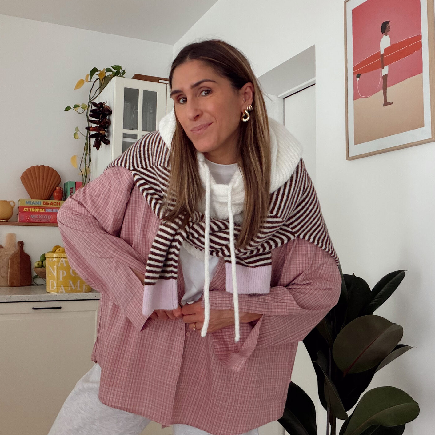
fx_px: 512
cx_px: 220
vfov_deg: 46.0
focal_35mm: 36
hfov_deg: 46.0
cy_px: 193
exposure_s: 1/60
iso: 160
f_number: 1.9
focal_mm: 2.71
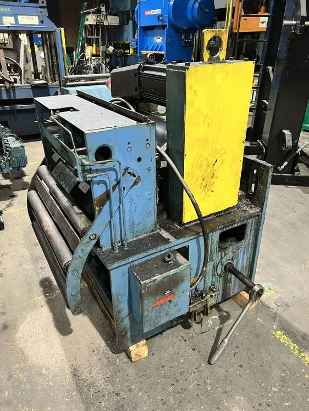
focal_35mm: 26
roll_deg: -1.7
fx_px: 309
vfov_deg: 67.3
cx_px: 154
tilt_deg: -27.7
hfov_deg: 53.1
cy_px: 206
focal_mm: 5.7
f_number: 1.5
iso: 200
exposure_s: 1/60
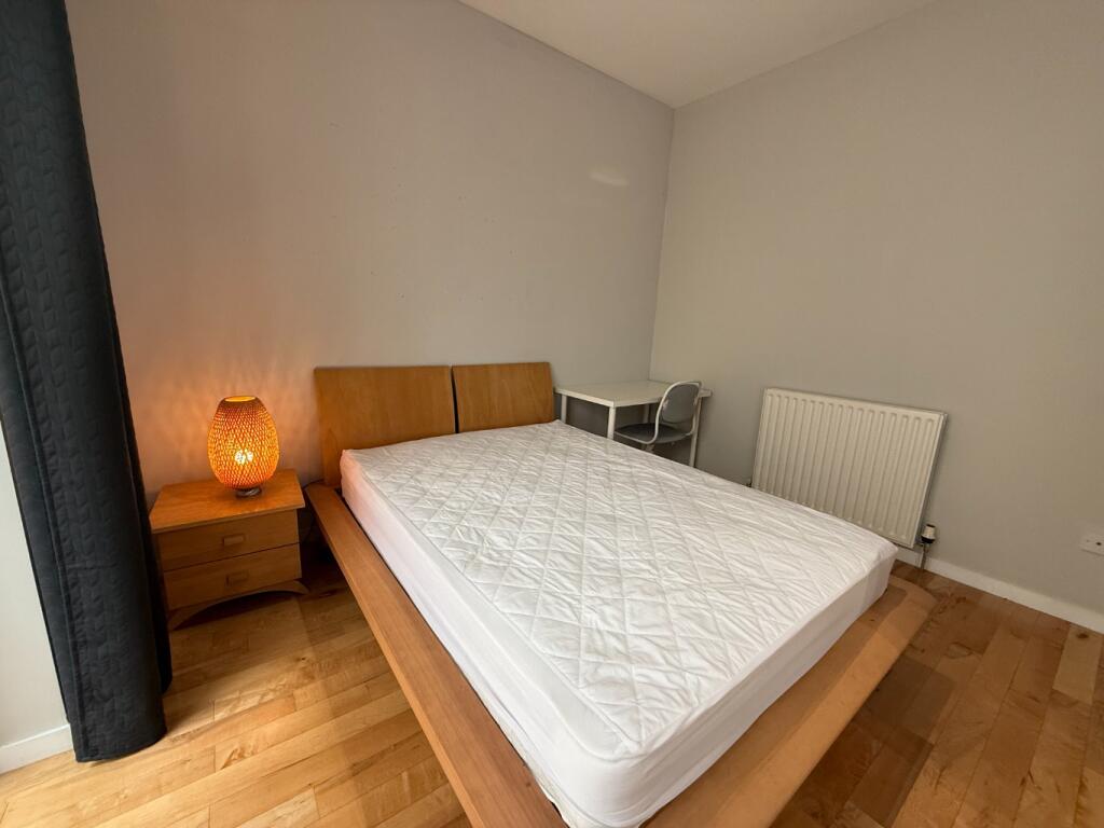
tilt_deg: -10.7
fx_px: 446
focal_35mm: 14
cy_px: 414
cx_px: 552
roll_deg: -3.0
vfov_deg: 85.7
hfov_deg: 102.1
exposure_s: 1/99
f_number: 2.2
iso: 200
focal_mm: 2.22
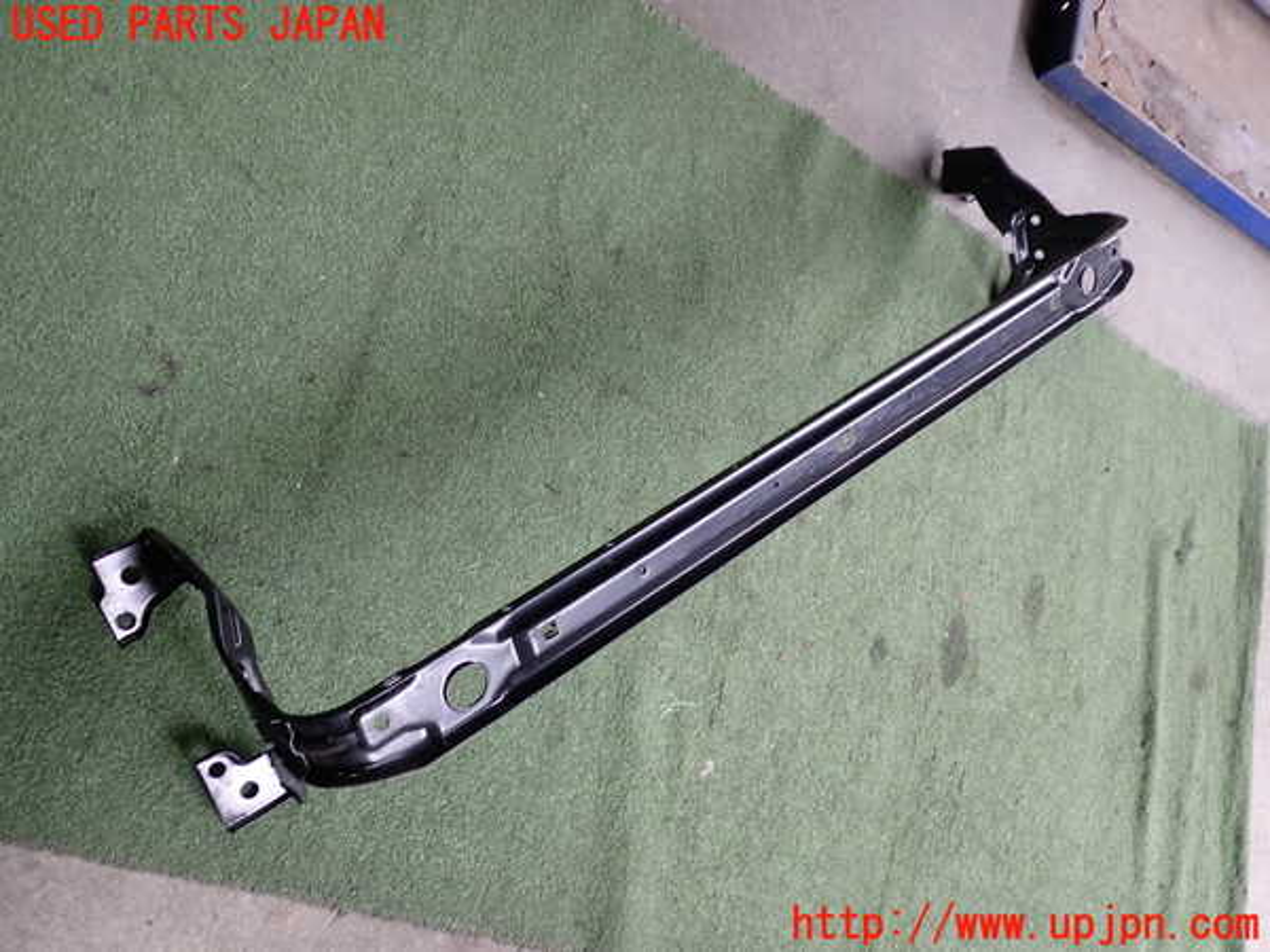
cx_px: 635
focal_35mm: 30
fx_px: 1101
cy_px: 476
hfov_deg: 60.0
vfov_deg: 46.8
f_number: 2.3
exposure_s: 1/50
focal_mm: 5.4
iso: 200
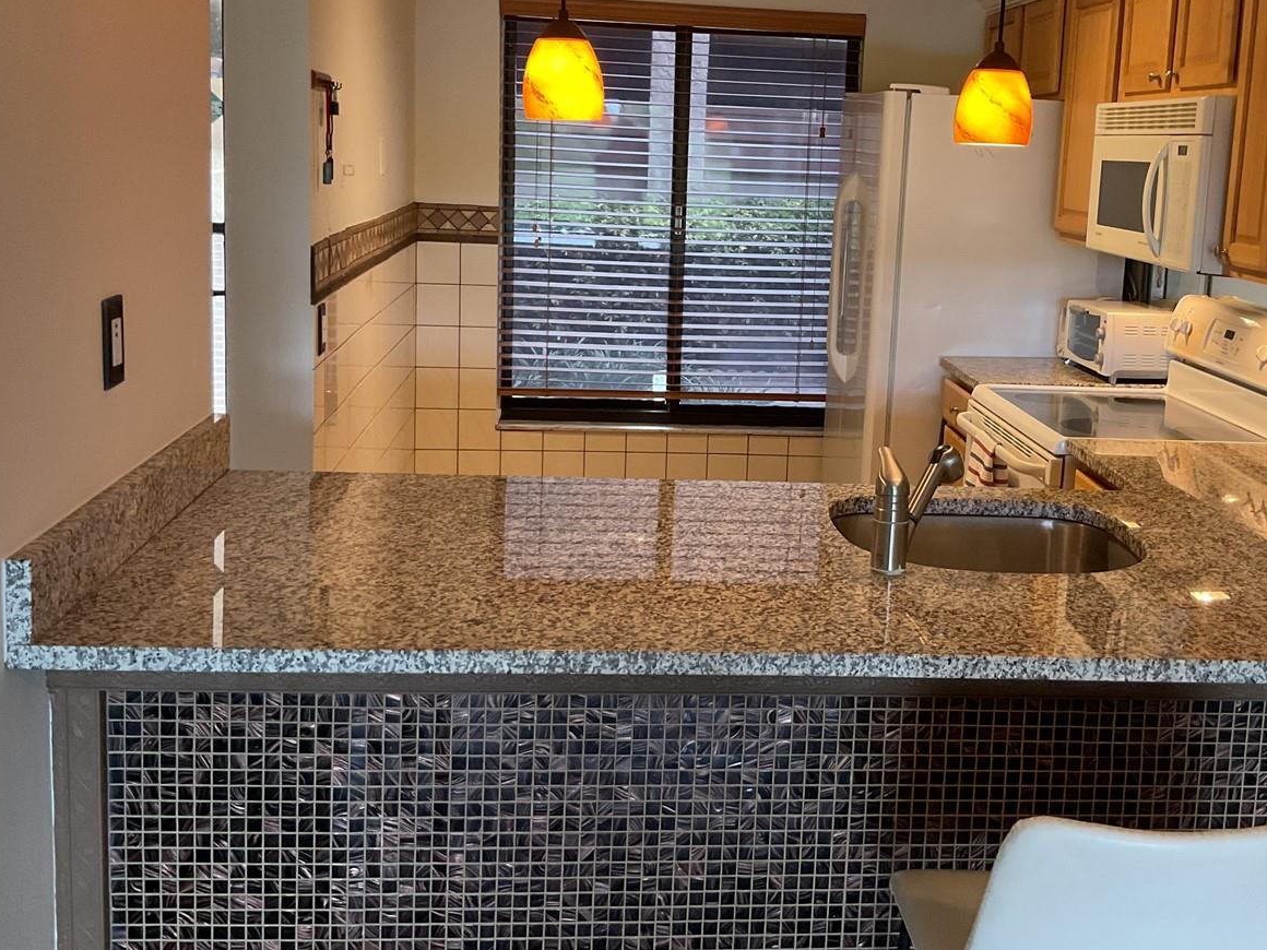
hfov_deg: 46.4
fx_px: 1464
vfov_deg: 35.8
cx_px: 793
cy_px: 354
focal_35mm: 40
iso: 125
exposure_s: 1/60
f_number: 1.8
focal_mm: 3
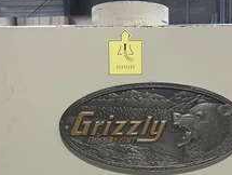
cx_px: 148
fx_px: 349
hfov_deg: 36.5
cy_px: 131
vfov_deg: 27.7
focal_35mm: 52
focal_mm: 3.99
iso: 100
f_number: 1.8
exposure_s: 1/60
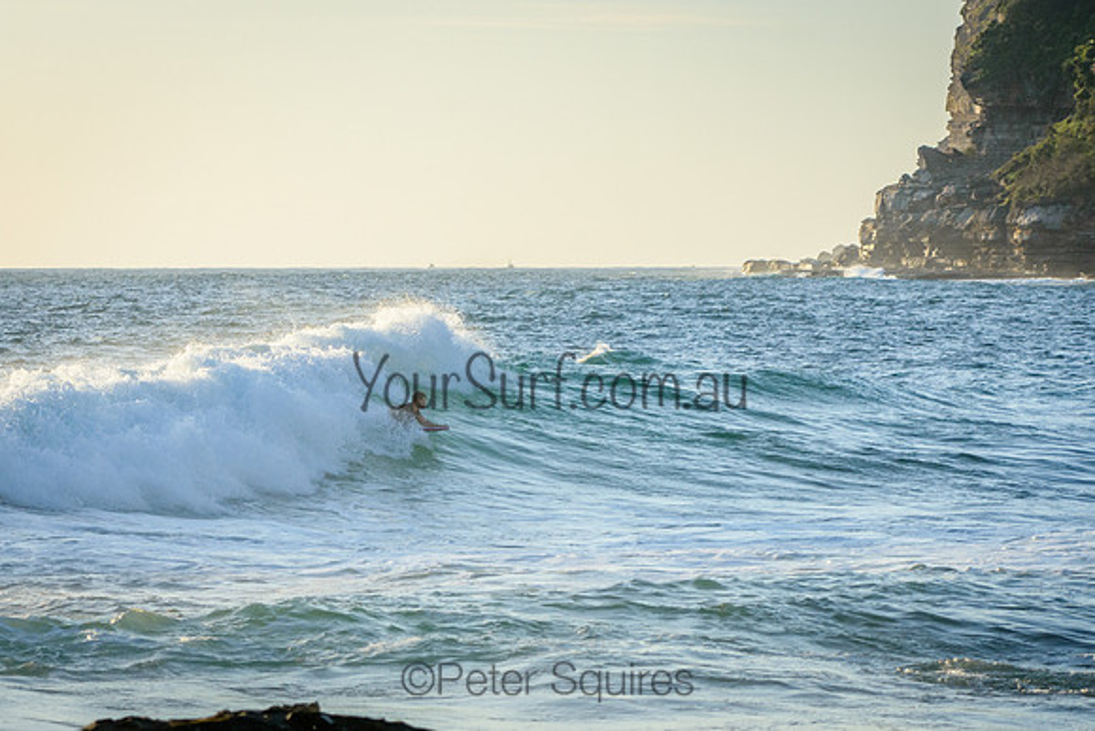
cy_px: 366
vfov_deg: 5.8
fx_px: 7197
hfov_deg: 8.7
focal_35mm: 237
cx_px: 548
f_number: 5.6
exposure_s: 1/2000
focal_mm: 155
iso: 450
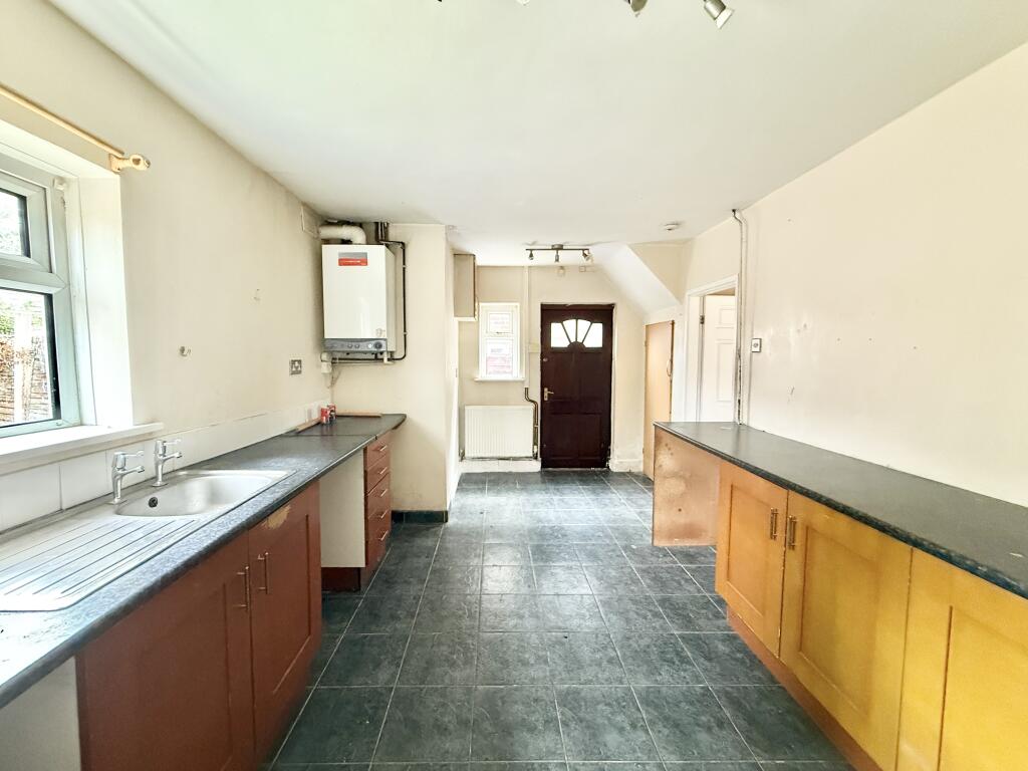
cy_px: 386
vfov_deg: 85.7
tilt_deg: -2.7
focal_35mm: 14
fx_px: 416
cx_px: 514
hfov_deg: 102.1
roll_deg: -0.2
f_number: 2.2
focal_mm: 2.22
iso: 640
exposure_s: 1/60
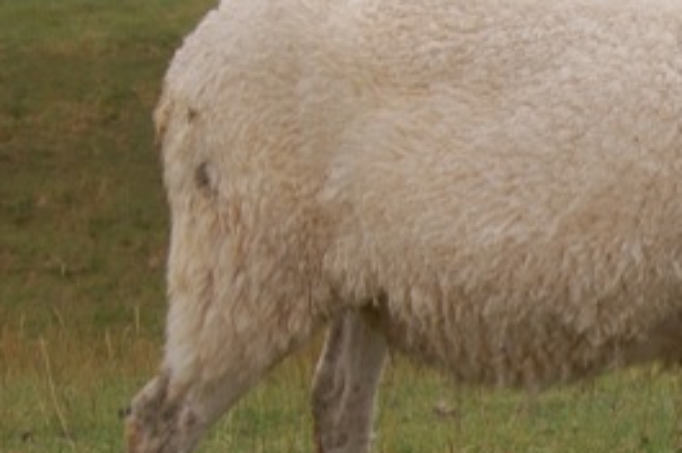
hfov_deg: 22.0
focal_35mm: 87
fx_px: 1646
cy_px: 297
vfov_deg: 15.6
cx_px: 775
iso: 200
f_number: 8
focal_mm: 24
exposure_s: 1/250
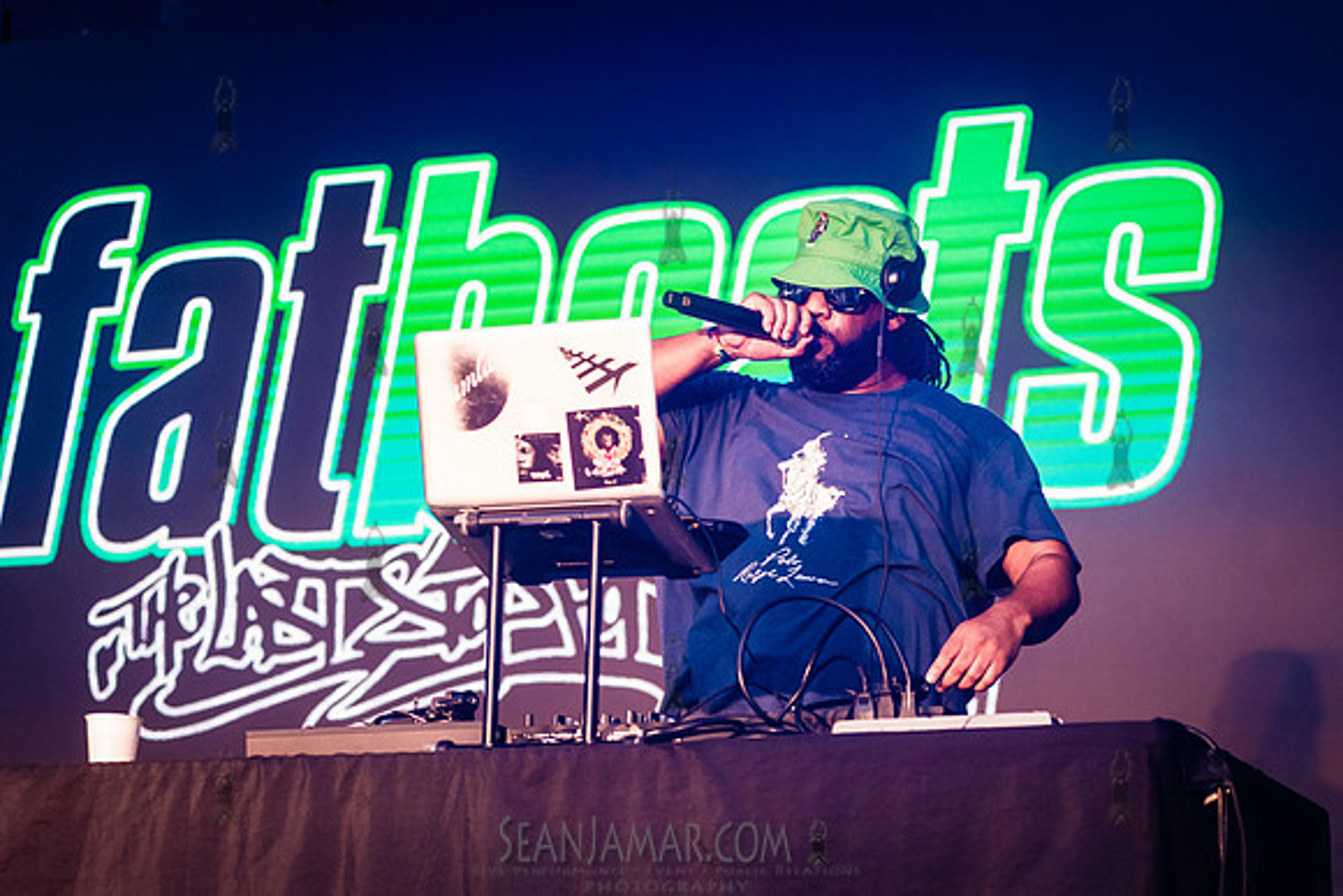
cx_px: 760
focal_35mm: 104
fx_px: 3887
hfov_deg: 19.6
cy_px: 469
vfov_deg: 13.1
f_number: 4
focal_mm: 92
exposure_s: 1/640
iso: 2000
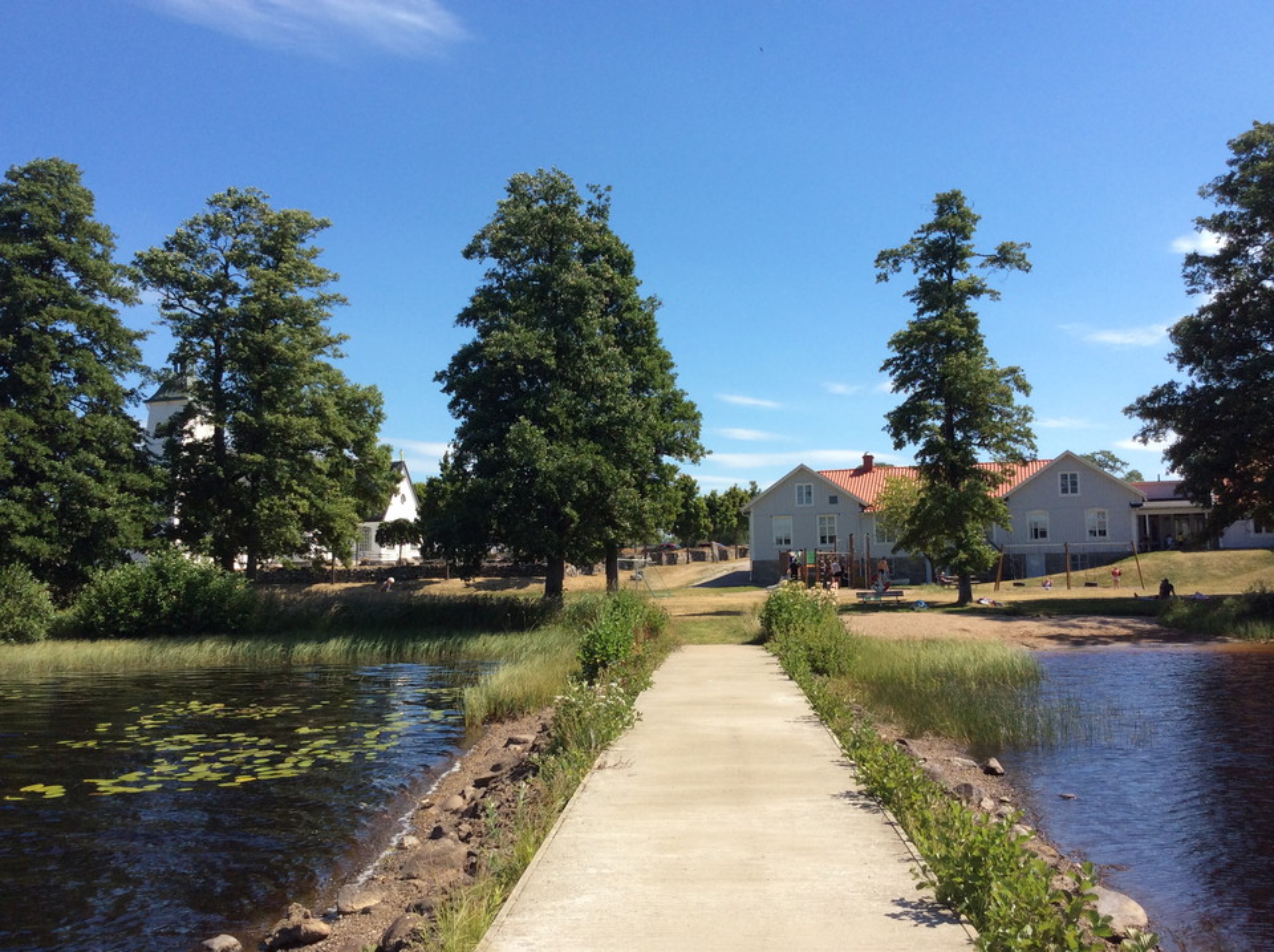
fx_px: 1176
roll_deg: +2.1
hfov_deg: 56.9
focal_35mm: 32
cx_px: 637
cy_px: 476
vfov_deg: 44.1
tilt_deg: +5.5
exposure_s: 1/1192
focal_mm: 3.3
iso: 32
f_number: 2.4
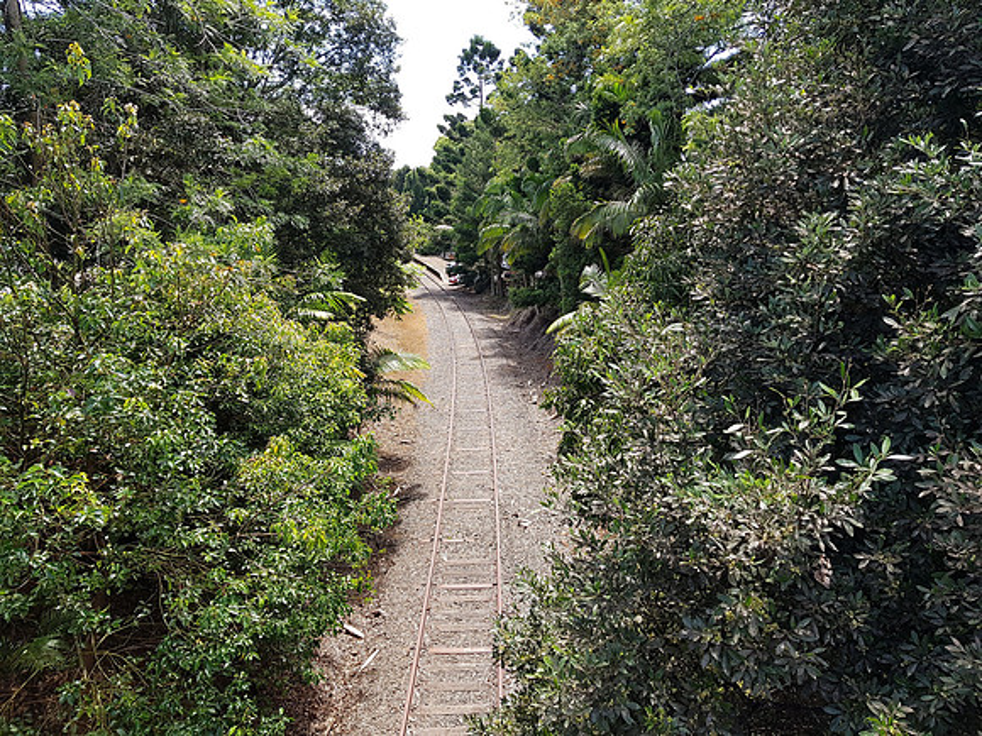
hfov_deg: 67.3
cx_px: 491
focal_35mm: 26
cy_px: 368
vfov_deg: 53.1
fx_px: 738
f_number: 1.7
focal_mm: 4.2
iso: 40
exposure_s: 1/483
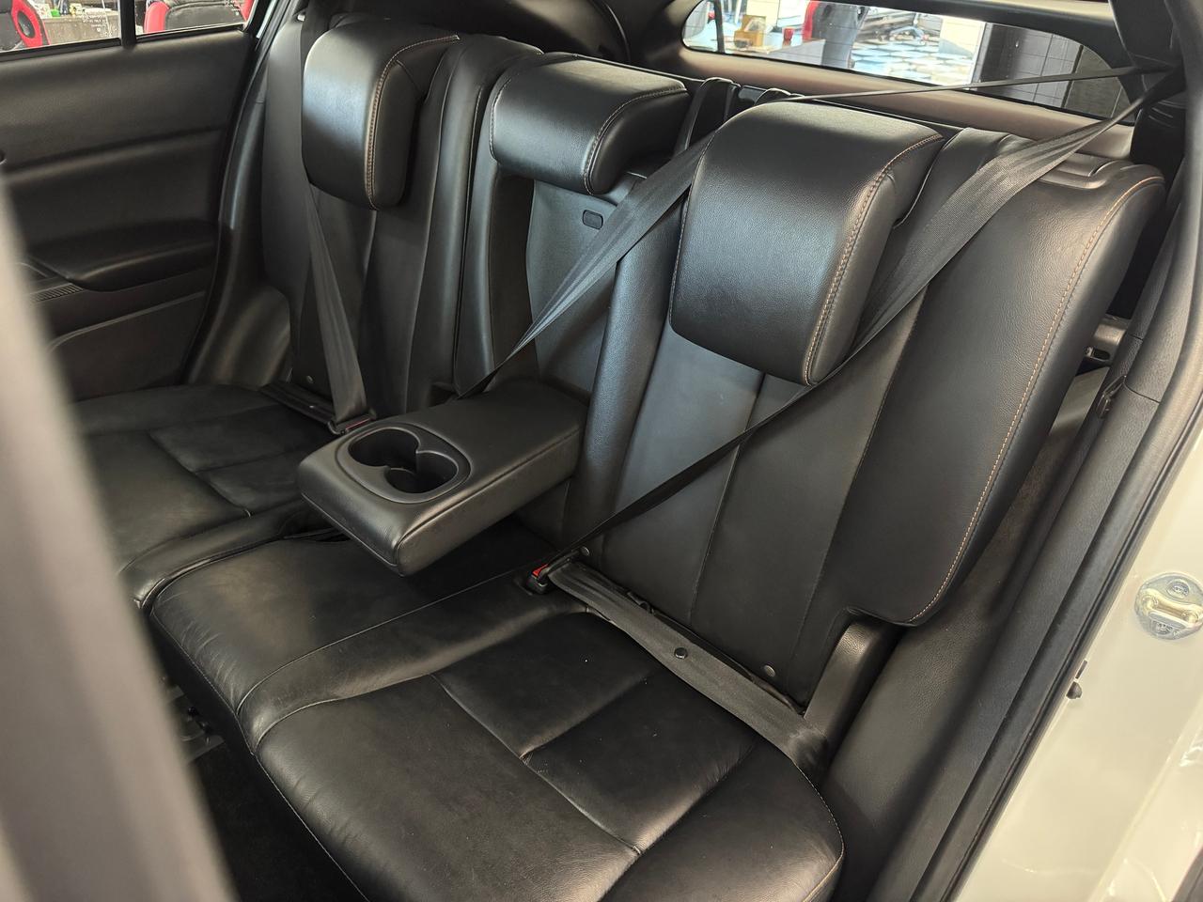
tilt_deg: -32.4
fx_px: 834
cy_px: 451
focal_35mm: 24
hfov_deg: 71.6
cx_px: 602
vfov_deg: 56.8
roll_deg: -2.8
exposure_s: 1/30
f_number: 1.78
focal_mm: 6.76
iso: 1000
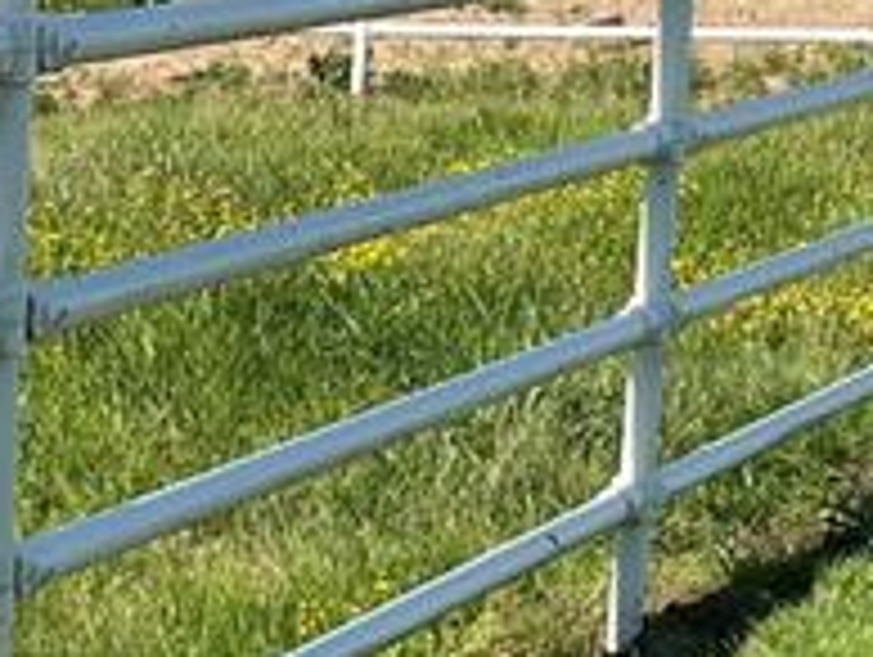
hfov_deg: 14.0
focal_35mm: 137
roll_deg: -2.6
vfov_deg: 10.8
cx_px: -130
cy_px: 531
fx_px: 3459
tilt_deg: -13.3
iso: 50
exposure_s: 1/3413
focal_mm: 5.1
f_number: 1.6
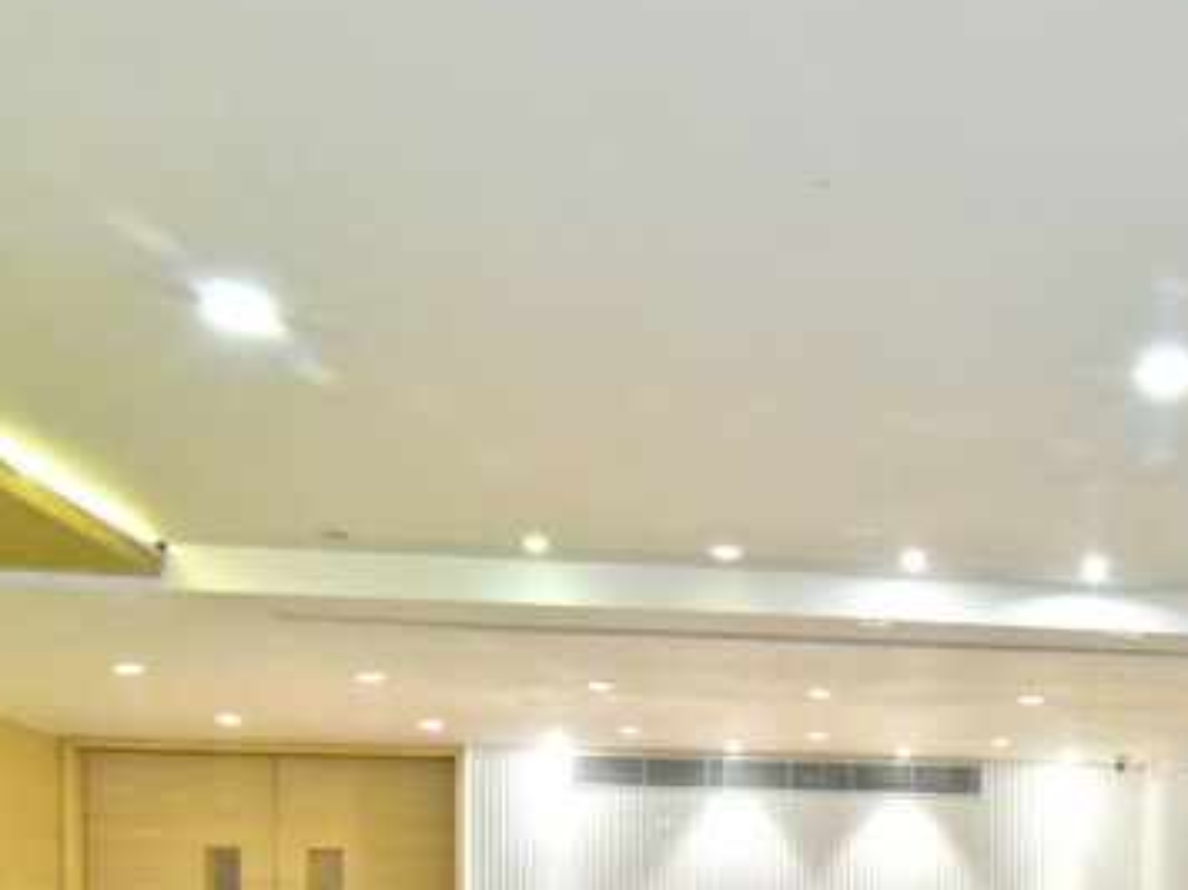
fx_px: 1612
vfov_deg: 27.9
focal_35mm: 47
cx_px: 1116
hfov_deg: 37.2
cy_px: 1005
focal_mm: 16
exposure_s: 1/30
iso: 3200
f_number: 9
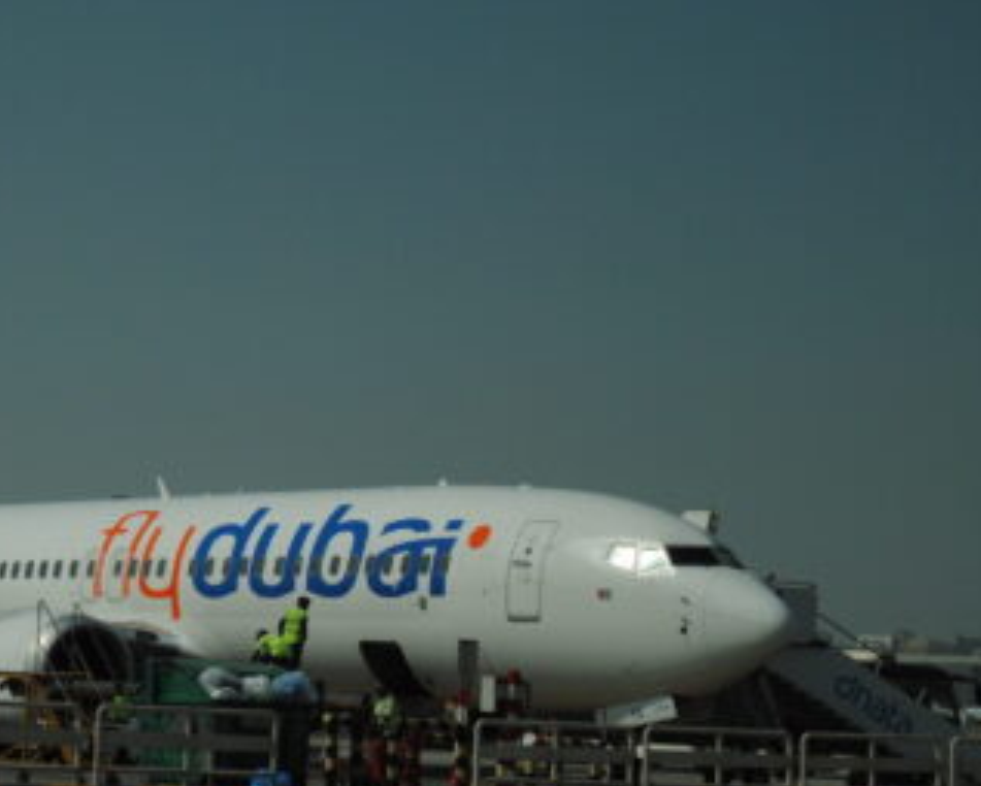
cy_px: 531
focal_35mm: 128
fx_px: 3717
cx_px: 62
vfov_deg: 12.1
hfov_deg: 14.8
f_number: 5.6
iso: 200
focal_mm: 45
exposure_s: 1/2000
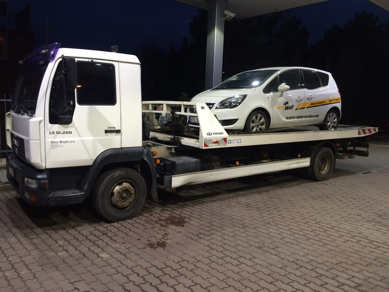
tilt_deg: -7.1
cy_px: 146
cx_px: 194
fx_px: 326
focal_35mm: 29
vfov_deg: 48.2
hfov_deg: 61.7
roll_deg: -0.2
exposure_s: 1/33
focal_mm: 4.15
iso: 100
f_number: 2.2
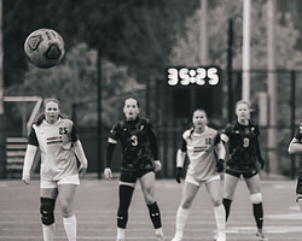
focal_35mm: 492
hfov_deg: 3.9
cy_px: 174
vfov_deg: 3.1
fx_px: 4398
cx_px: 323
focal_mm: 150
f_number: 2.8
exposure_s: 1/1000
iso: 400
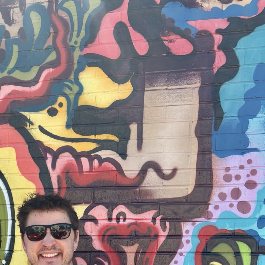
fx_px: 502
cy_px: 326
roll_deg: -2.7
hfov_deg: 28.5
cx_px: 30
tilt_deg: -3.8
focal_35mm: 58
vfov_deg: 26.1
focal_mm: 5.96
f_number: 1.6
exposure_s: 1/747
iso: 50
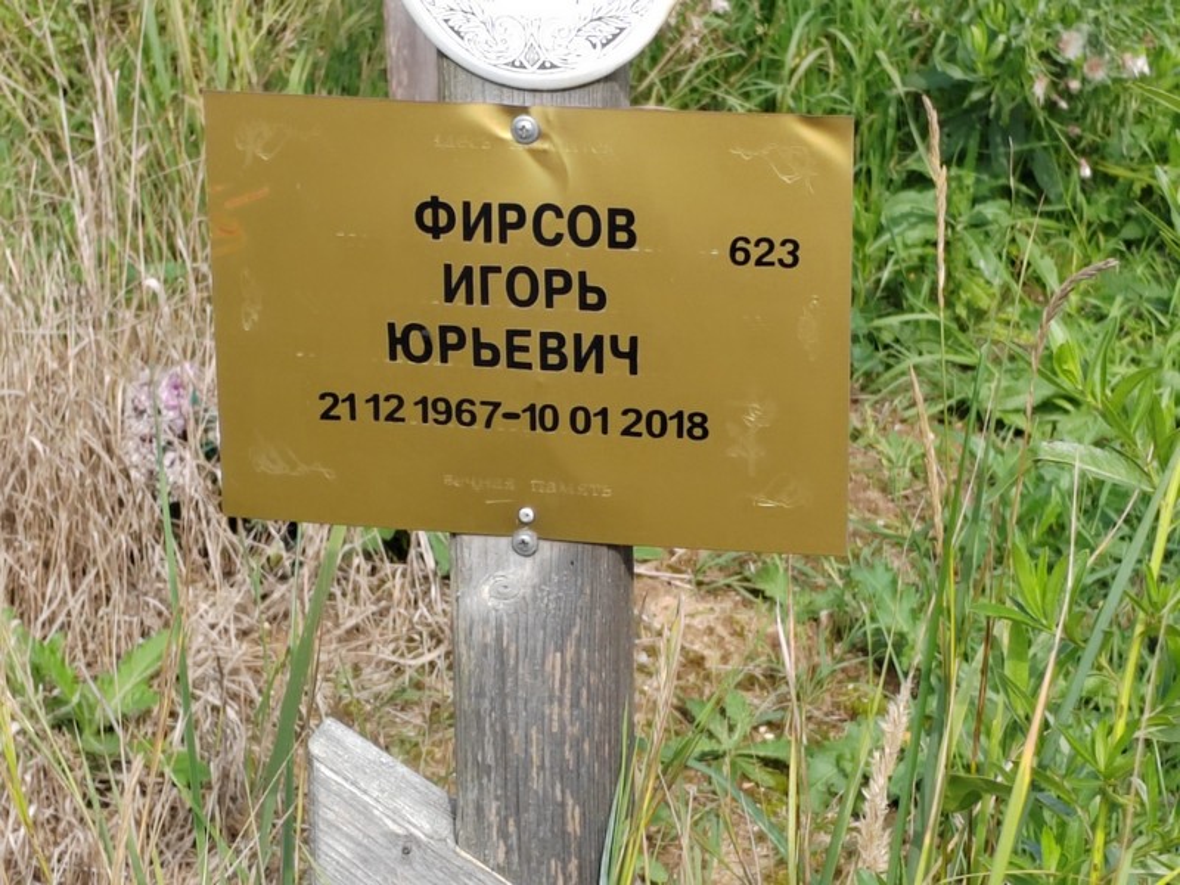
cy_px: 442
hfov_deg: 17.7
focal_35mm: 111
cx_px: 590
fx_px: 3784
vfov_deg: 13.3
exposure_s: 1/510
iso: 100
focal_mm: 5.52
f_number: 1.9
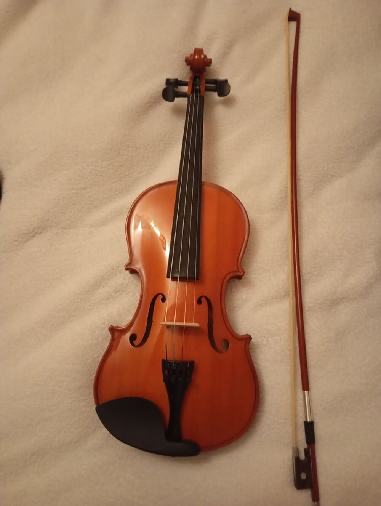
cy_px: 253
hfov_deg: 49.9
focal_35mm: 28
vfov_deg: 63.4
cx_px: 190
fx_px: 410
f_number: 1.8
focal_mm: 4.27
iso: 3490
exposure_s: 1/16.7
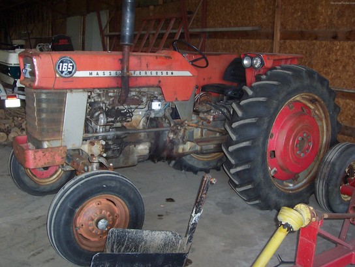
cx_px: 178
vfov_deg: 38.7
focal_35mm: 37
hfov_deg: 50.1
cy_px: 134
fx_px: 379
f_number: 2.8
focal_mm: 5.6
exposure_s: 1/60
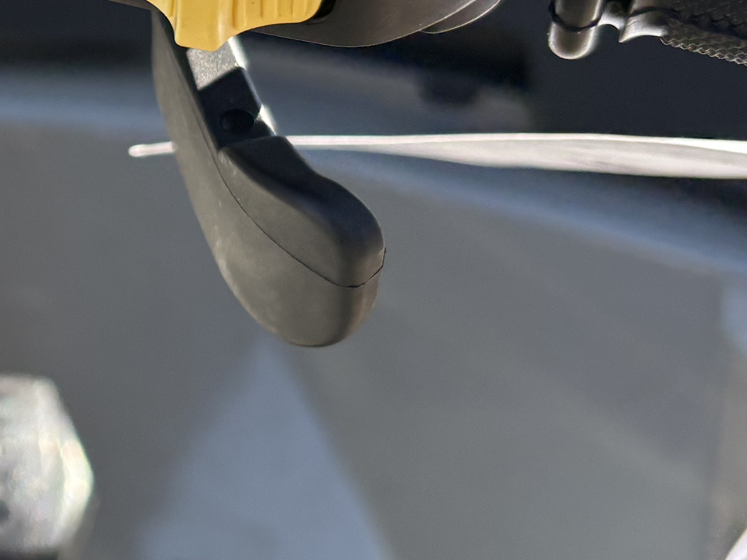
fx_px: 1877
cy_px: 206
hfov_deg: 21.1
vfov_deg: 16.9
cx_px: -126
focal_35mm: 87
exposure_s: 1/1263
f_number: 1.6
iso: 64
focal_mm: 5.96
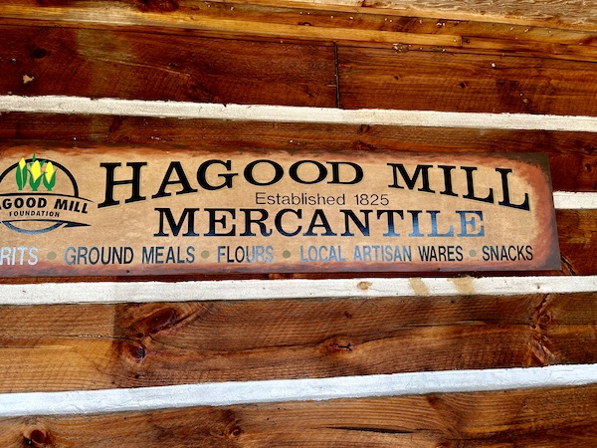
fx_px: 431
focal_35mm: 25
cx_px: 298
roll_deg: +2.1
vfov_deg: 54.9
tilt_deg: +11.0
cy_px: 224
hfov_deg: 69.4
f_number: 1.6
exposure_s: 1/121
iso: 40
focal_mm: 5.1
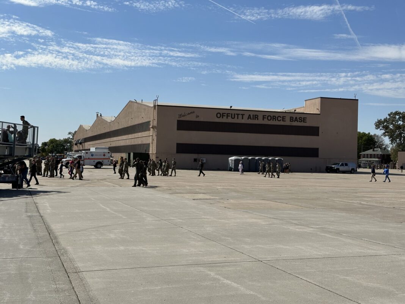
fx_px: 562
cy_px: 152
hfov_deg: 39.7
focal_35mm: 48
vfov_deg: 30.3
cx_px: 202
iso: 64
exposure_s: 1/9804
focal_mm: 6.86
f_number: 1.78
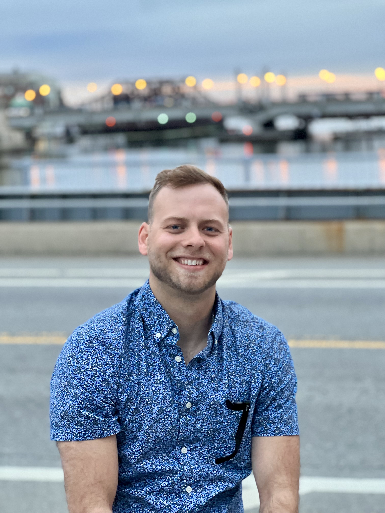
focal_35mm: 77
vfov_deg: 25.3
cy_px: 256
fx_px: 1142
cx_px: 192
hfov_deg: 19.1
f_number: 2.8
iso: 400
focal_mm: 9
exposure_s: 1/37
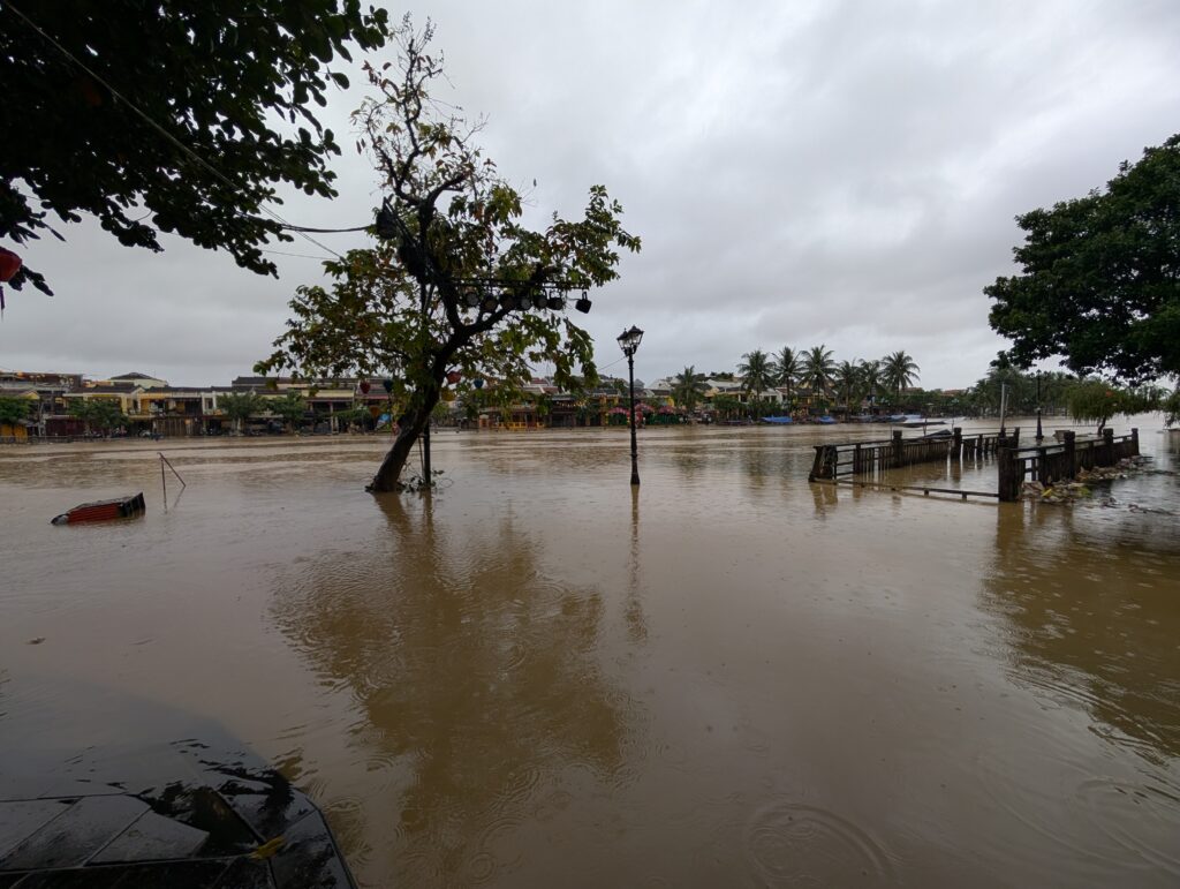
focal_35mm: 12
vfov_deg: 94.6
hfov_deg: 110.5
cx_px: 590
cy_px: 444
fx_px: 410
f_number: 1.7
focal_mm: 2.02
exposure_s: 1/569
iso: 55
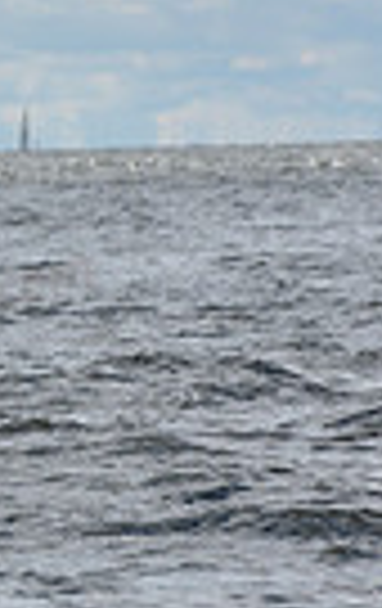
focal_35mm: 874
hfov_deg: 1.5
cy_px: 164
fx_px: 14481
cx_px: -768
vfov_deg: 2.4
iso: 250
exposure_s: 1/800
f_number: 11
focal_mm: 200
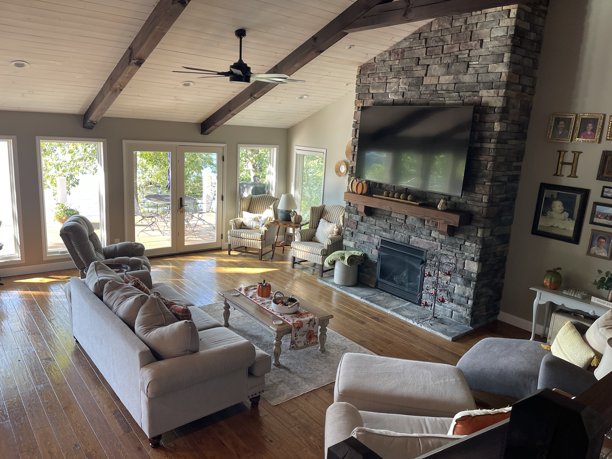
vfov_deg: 54.9
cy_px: 230
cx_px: 306
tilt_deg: -12.3
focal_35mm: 25
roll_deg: -3.6
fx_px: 442
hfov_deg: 69.4
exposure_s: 1/120
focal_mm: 5.1
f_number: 1.6
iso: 125
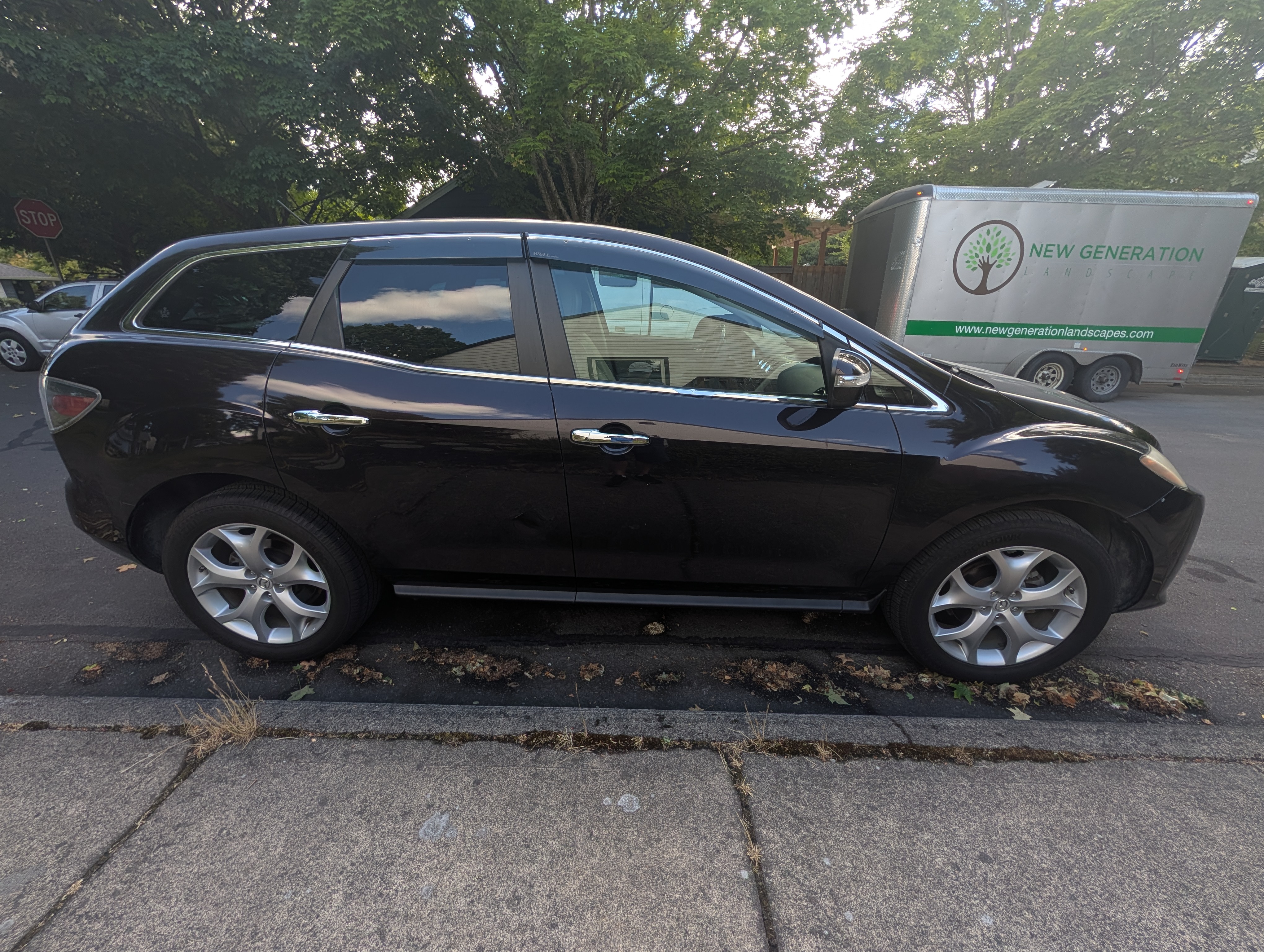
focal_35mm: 12
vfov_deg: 94.6
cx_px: 632
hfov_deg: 110.5
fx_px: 439
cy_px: 476
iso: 66
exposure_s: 1/393
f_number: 1.7
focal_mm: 2.02
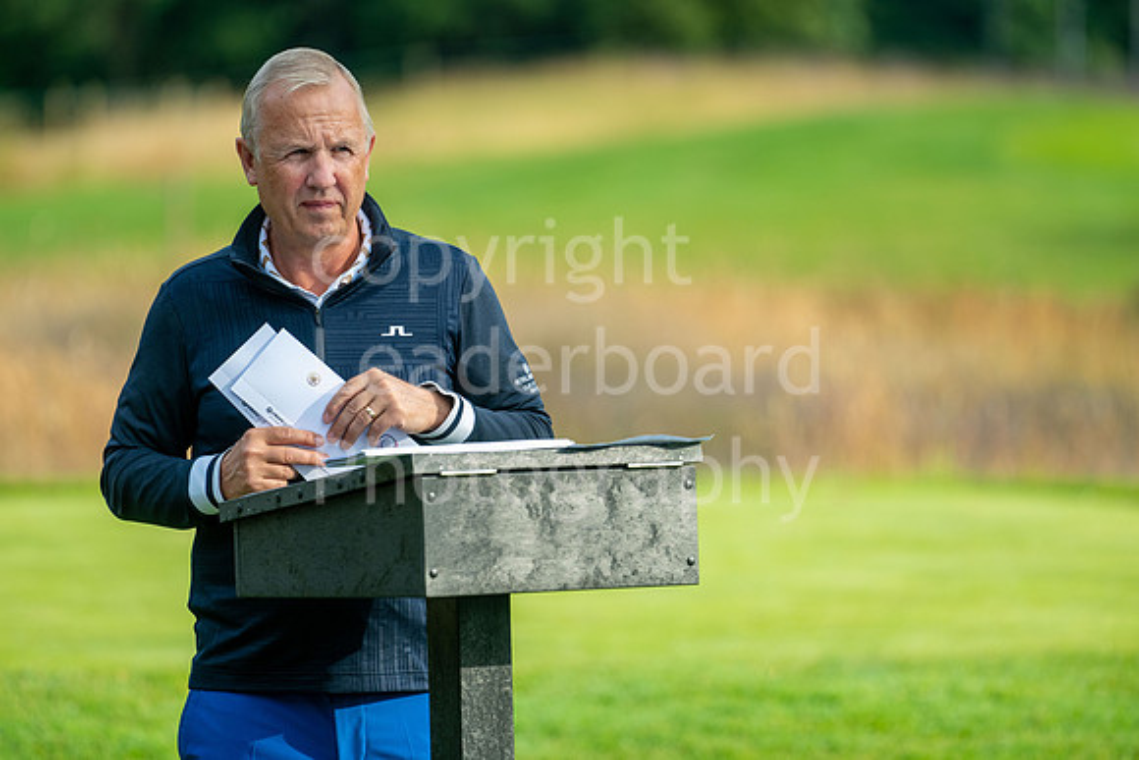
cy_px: 380
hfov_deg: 6.9
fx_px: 9493
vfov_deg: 4.6
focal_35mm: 300
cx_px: 570
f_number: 5
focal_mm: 300
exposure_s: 1/1000
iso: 500
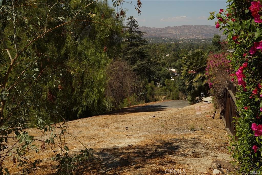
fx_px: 364
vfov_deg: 27.0
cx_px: 131
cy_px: 88
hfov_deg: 39.6
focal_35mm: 50
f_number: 20
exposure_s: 1/60
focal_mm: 50
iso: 100
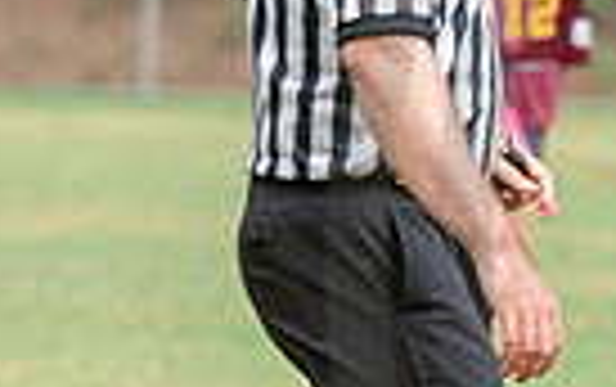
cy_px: 317
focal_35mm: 1337
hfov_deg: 1.6
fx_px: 22473
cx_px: 1527
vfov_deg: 1.0
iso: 250
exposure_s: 1/1000
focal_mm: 180
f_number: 4
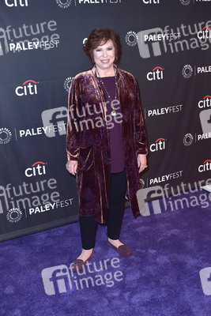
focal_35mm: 35
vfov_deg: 54.4
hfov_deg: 37.9
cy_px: 158
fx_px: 307
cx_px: 106
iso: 250
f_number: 6.3
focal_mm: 35
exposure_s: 1/250
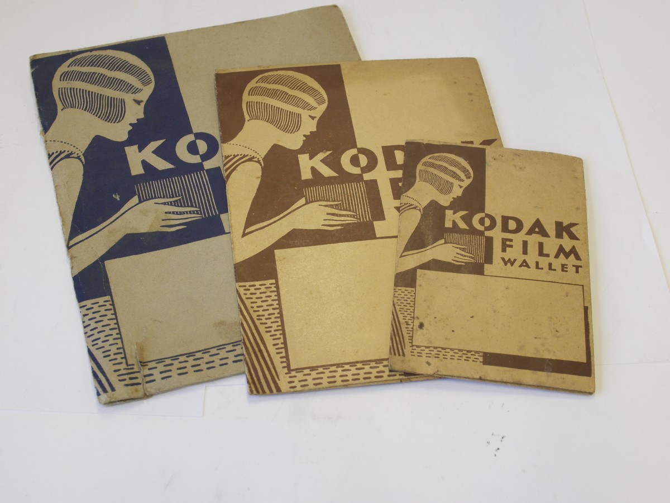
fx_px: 1161
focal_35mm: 60
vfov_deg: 24.4
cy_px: 252
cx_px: 335
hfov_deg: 32.2
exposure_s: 1/40
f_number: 8
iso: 400
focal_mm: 30
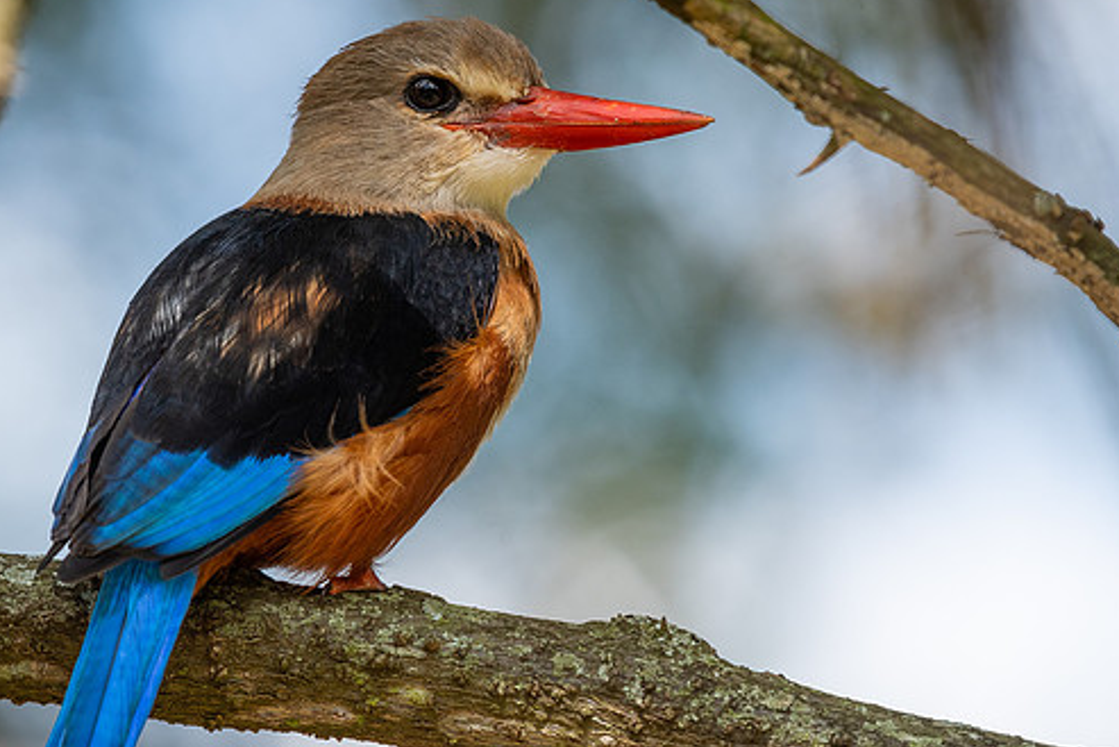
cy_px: 400
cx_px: 447
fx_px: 18841
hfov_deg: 3.4
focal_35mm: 606
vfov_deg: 2.3
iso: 200
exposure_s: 1/500
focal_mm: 300
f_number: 5.6
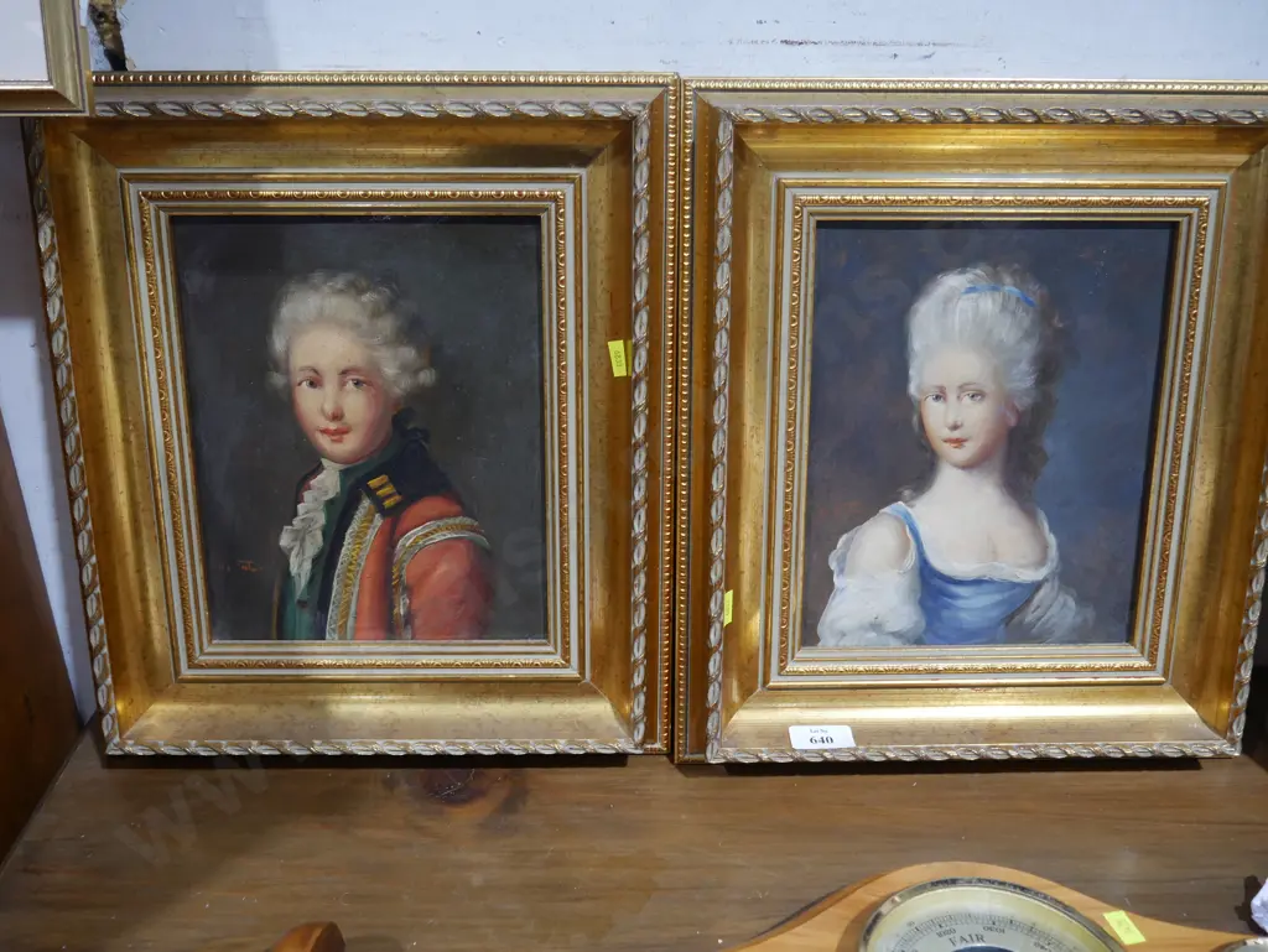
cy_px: 476
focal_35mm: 32
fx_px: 1173
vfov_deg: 44.2
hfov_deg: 56.8
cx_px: 634
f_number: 3.6
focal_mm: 16
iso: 500
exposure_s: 1/60
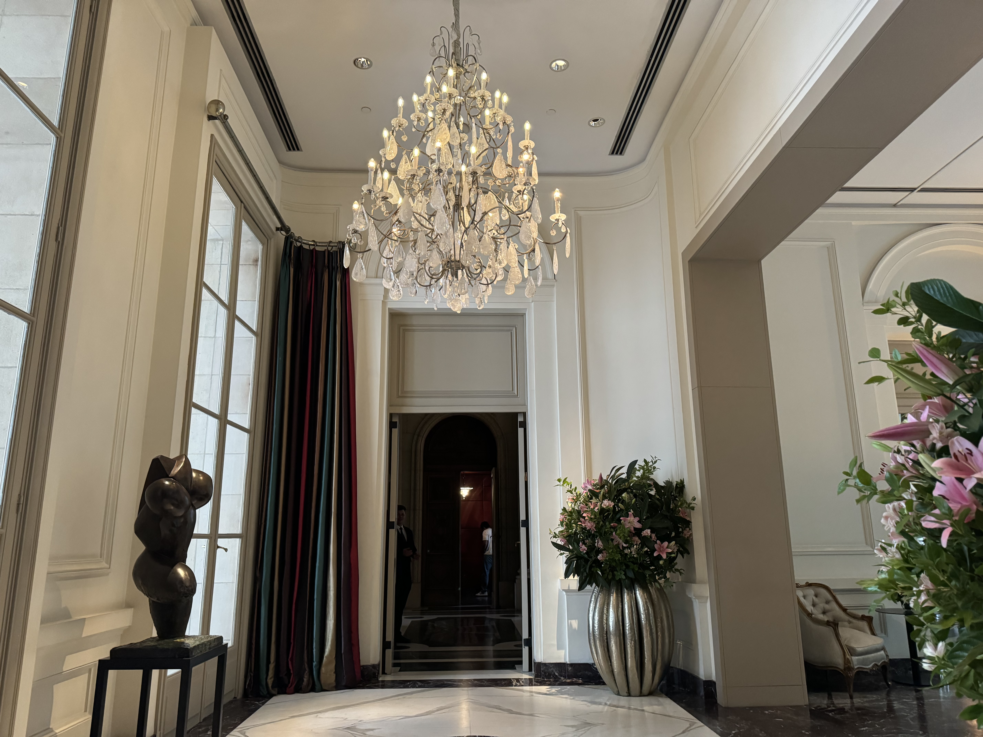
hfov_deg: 71.6
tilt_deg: +13.5
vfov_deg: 56.8
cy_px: 368
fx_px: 682
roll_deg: +0.6
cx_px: 492
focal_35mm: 24
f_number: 1.78
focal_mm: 6.76
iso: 640
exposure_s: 1/50
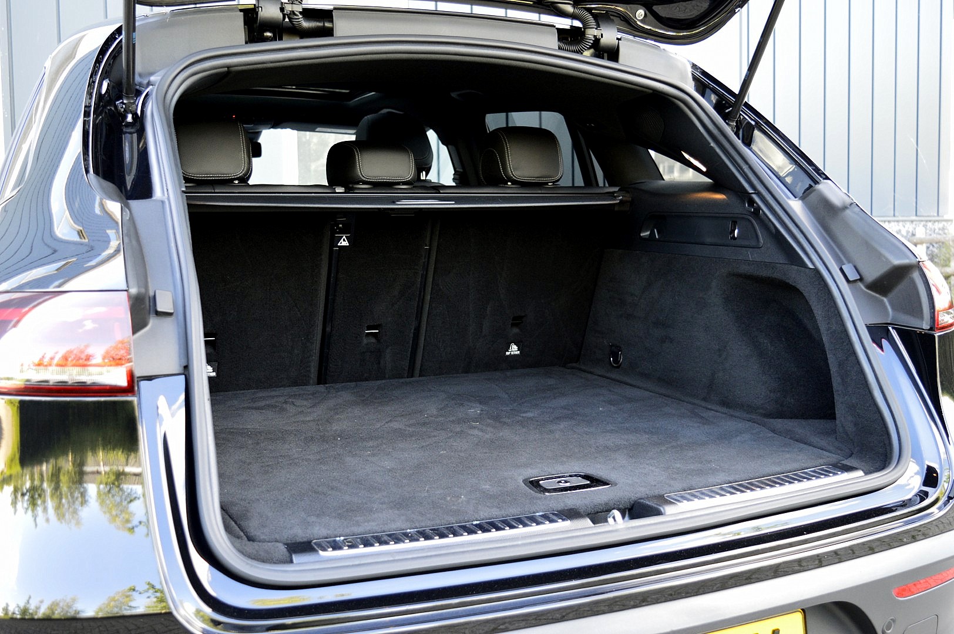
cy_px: 317
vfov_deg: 35.4
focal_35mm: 38
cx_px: 477
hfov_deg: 51.3
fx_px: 993
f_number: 4.5
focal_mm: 25
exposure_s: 1/60
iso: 800
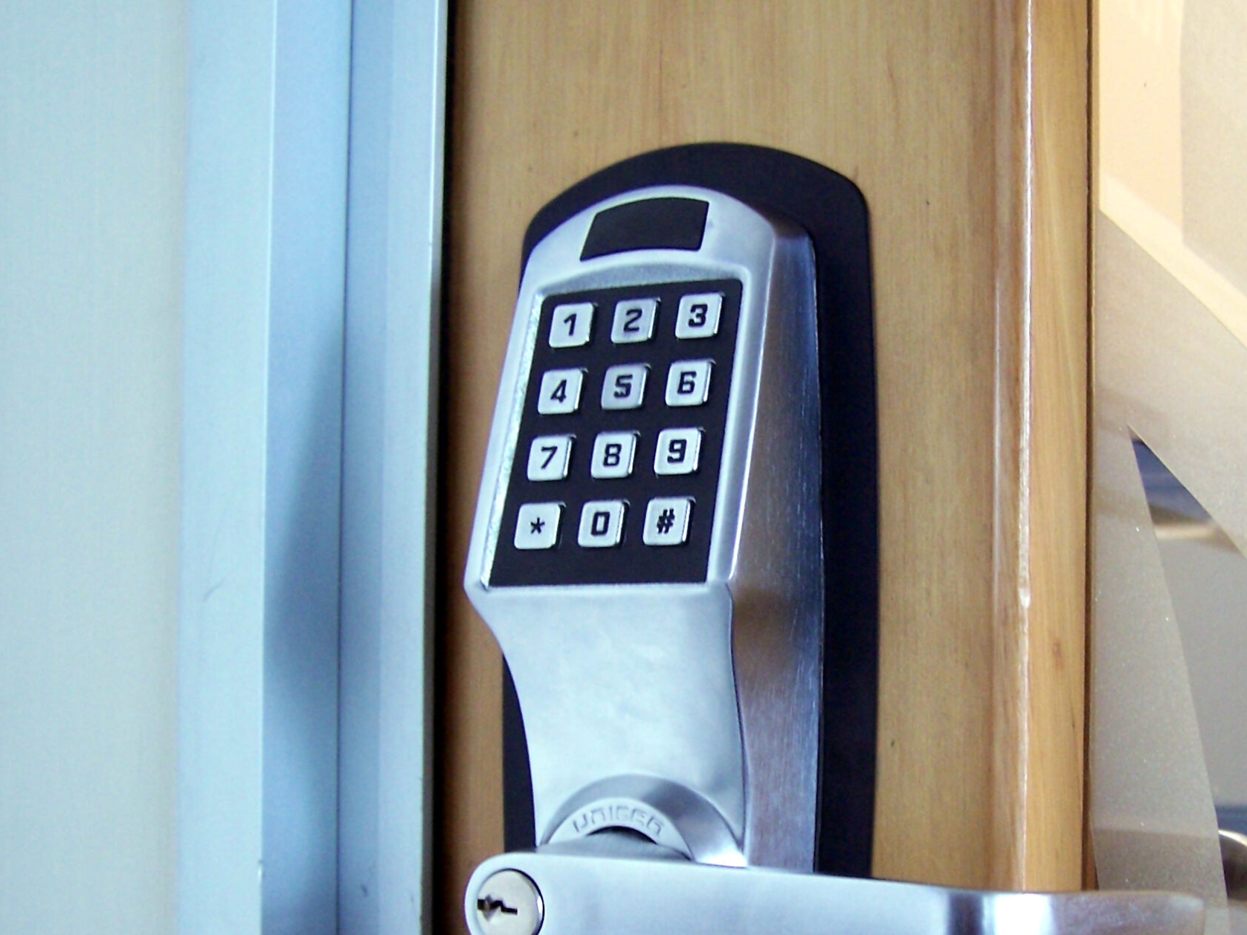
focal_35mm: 58
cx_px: 897
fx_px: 2090
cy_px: 688
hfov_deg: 32.7
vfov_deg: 25.0
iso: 140
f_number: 2.8
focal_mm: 6.3
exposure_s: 1/15
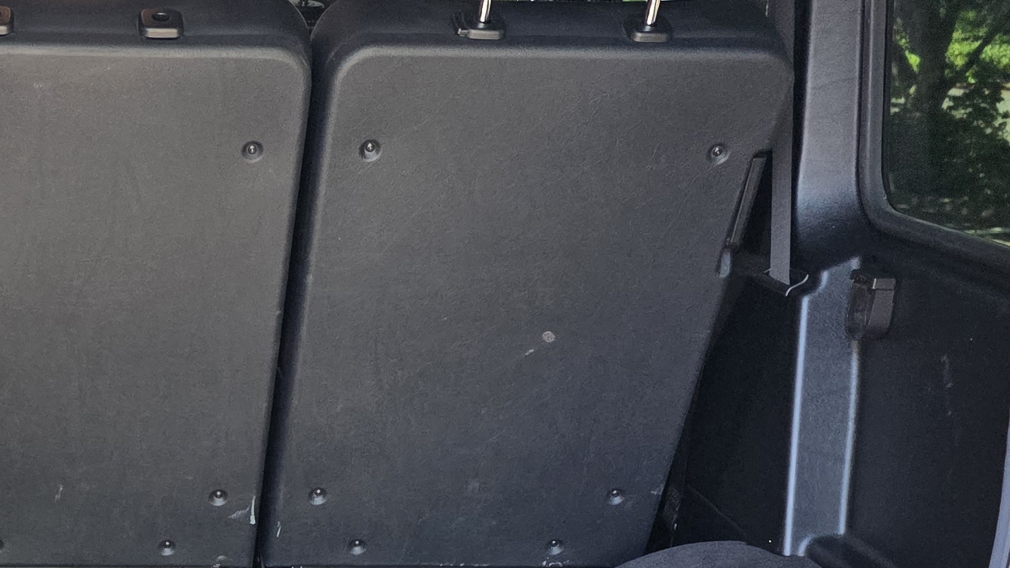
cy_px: 765
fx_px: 1794
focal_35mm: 67
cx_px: 90
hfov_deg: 30.0
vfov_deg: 16.8
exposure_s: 1/180
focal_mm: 6.3
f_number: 1.7
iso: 200
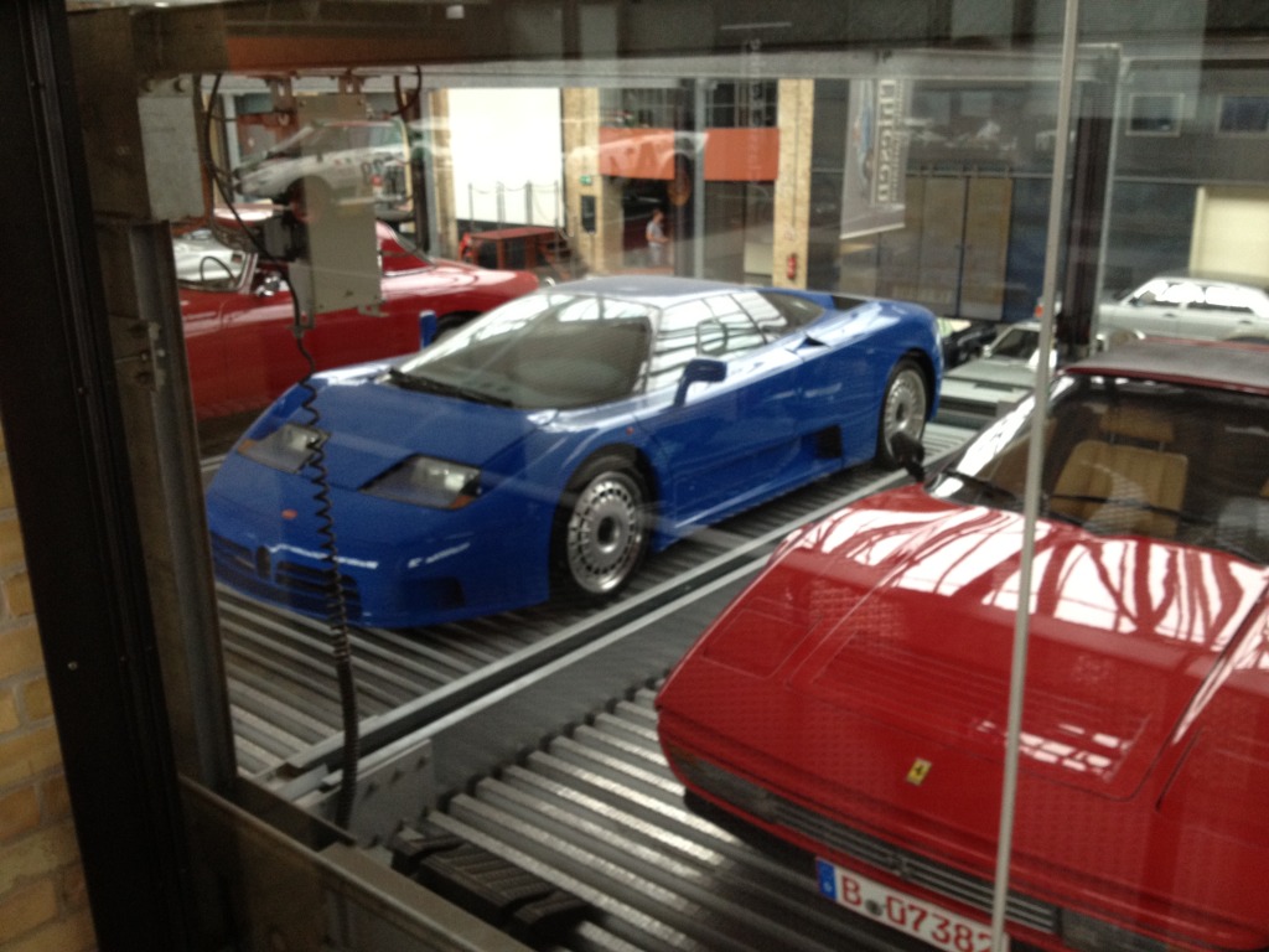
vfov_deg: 40.7
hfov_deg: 52.6
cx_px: 634
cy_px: 476
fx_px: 1283
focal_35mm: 35
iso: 160
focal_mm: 4.3
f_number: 2.4
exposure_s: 1/20
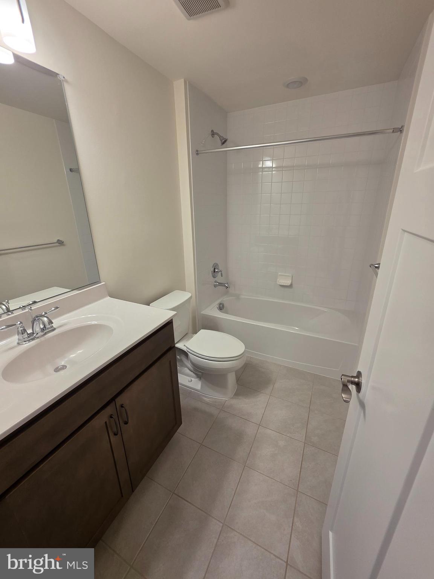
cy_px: 290
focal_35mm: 13
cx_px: 217
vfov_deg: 106.2
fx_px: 217
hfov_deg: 89.9
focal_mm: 2.2
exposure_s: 1/120
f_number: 1.9
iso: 125
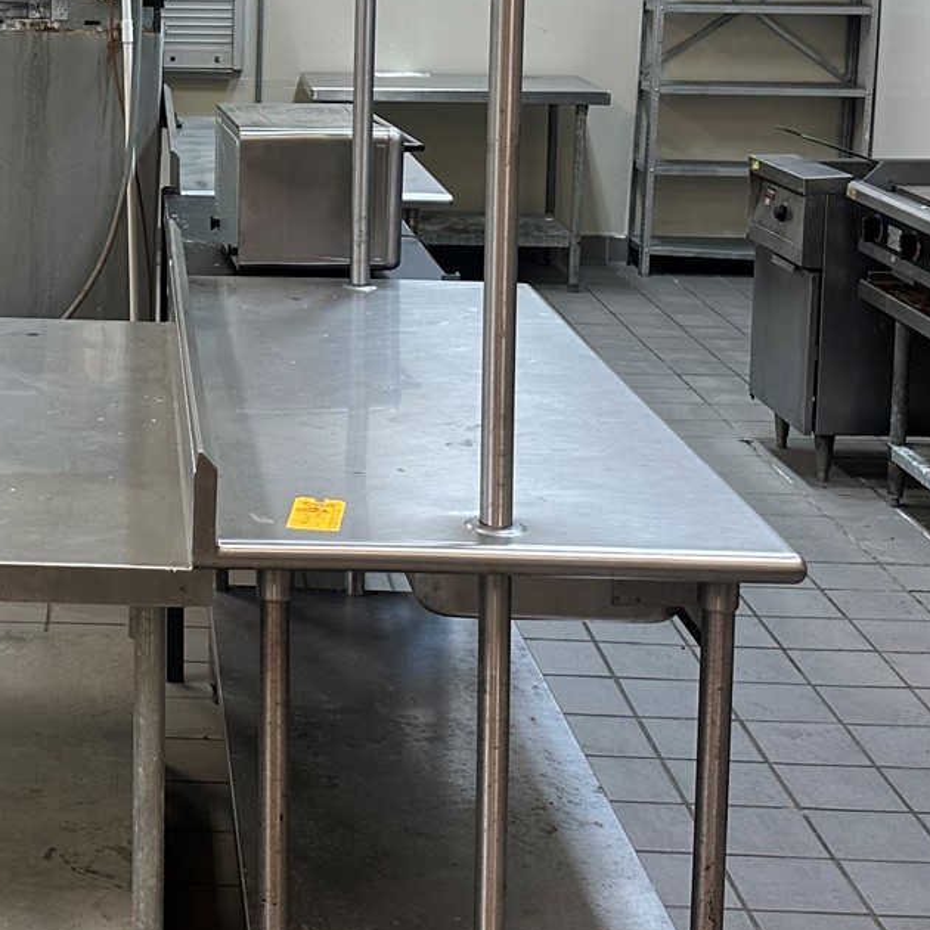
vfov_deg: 24.6
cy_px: 171
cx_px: -24
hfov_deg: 23.8
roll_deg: +0.0
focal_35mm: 69
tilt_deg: -6.5
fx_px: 2097
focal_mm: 6.86
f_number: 1.78
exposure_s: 1/60
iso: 125
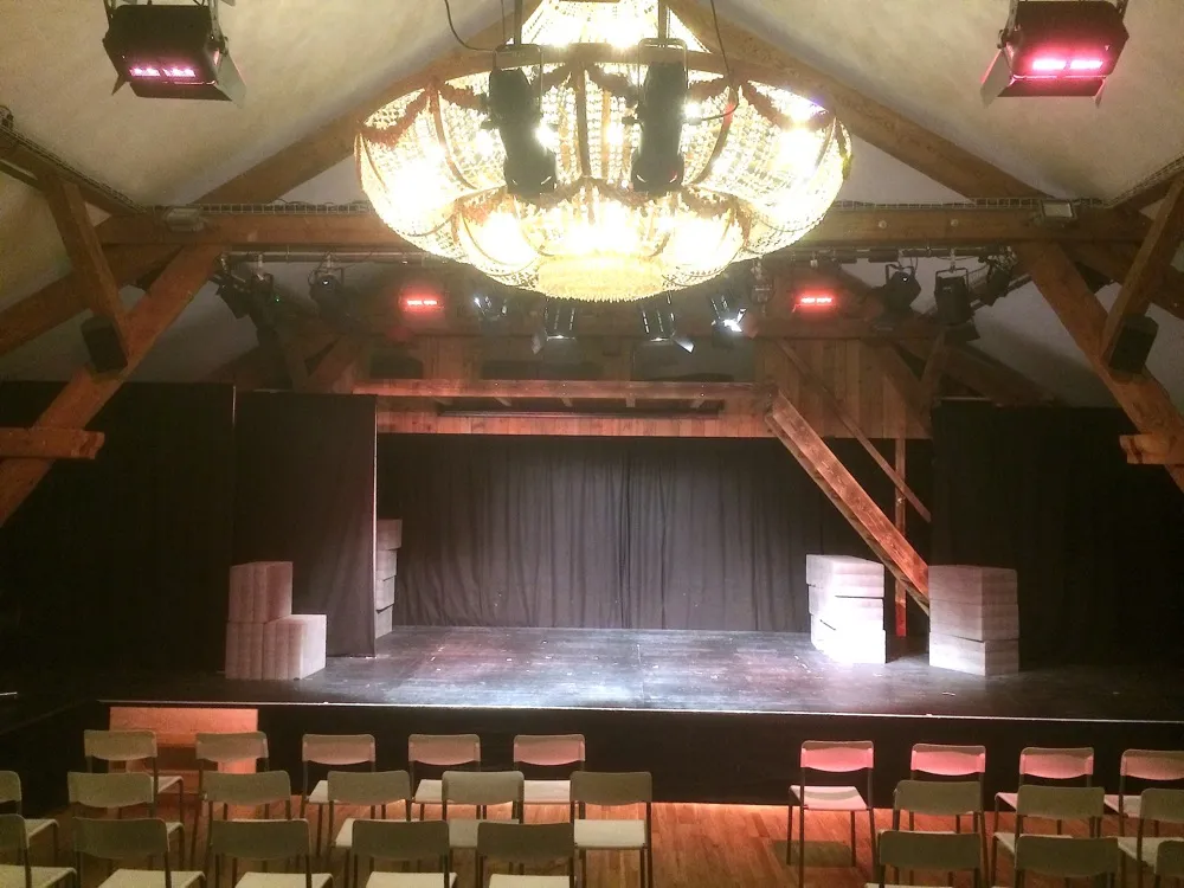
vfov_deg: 48.2
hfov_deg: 61.7
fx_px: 992
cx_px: 592
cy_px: 444
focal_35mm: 29
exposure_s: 1/20
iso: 320
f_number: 2.2
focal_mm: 4.15
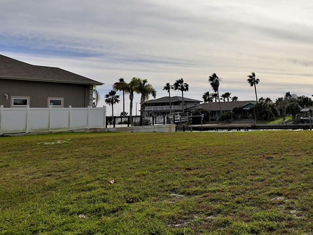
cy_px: 76
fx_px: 380
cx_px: 257
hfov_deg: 42.4
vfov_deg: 34.0
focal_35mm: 42
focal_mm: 9
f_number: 5.6
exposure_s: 1/1000
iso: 100
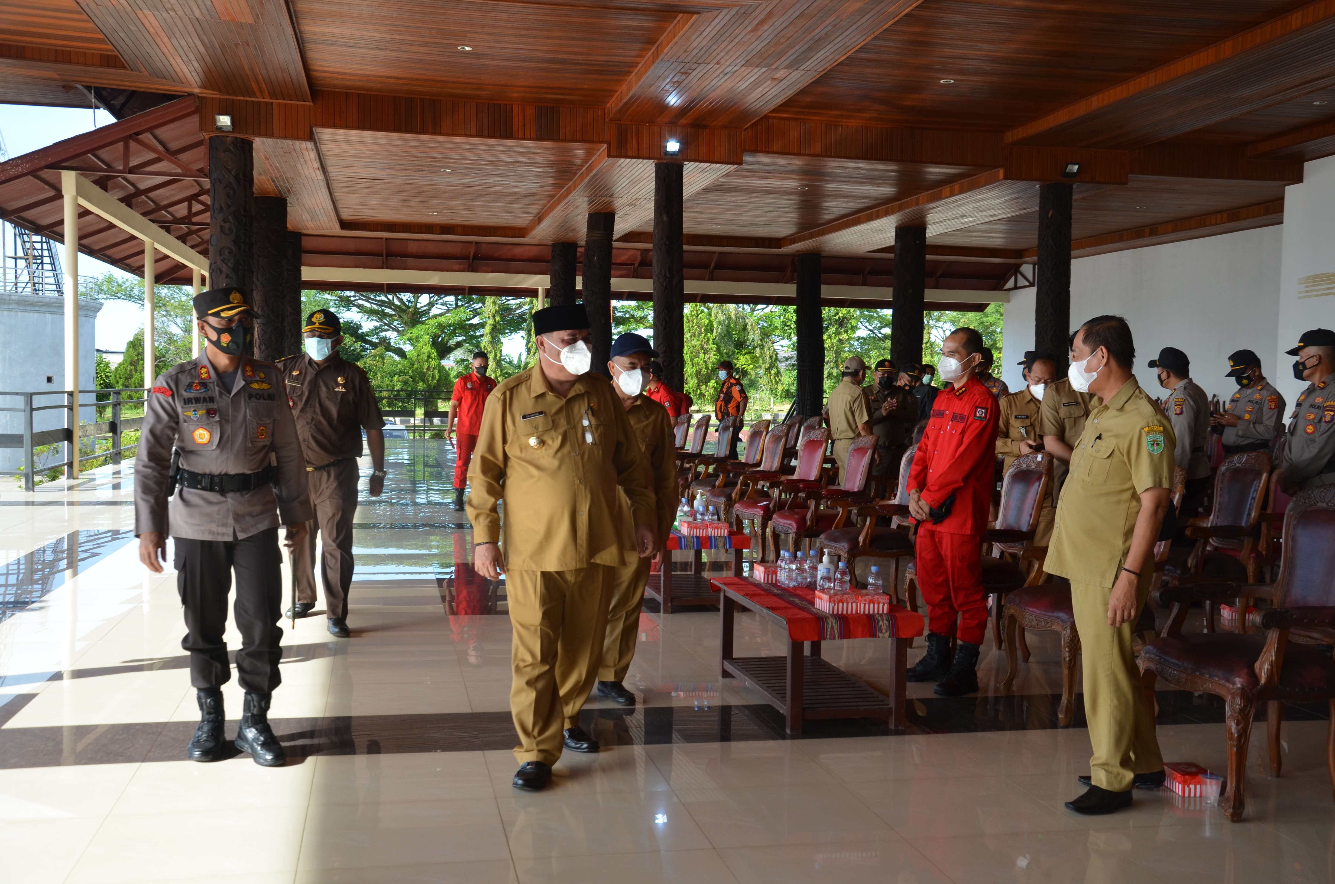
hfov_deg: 51.4
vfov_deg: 35.3
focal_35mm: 38
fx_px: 1388
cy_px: 442
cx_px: 668
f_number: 6.3
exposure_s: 1/160
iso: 200
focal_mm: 25
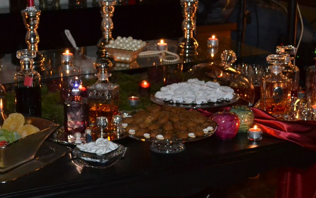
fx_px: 586
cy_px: 81
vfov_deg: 19.1
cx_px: 126
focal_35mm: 68
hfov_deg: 30.1
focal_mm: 30
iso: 3200
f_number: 4.5
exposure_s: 1/60
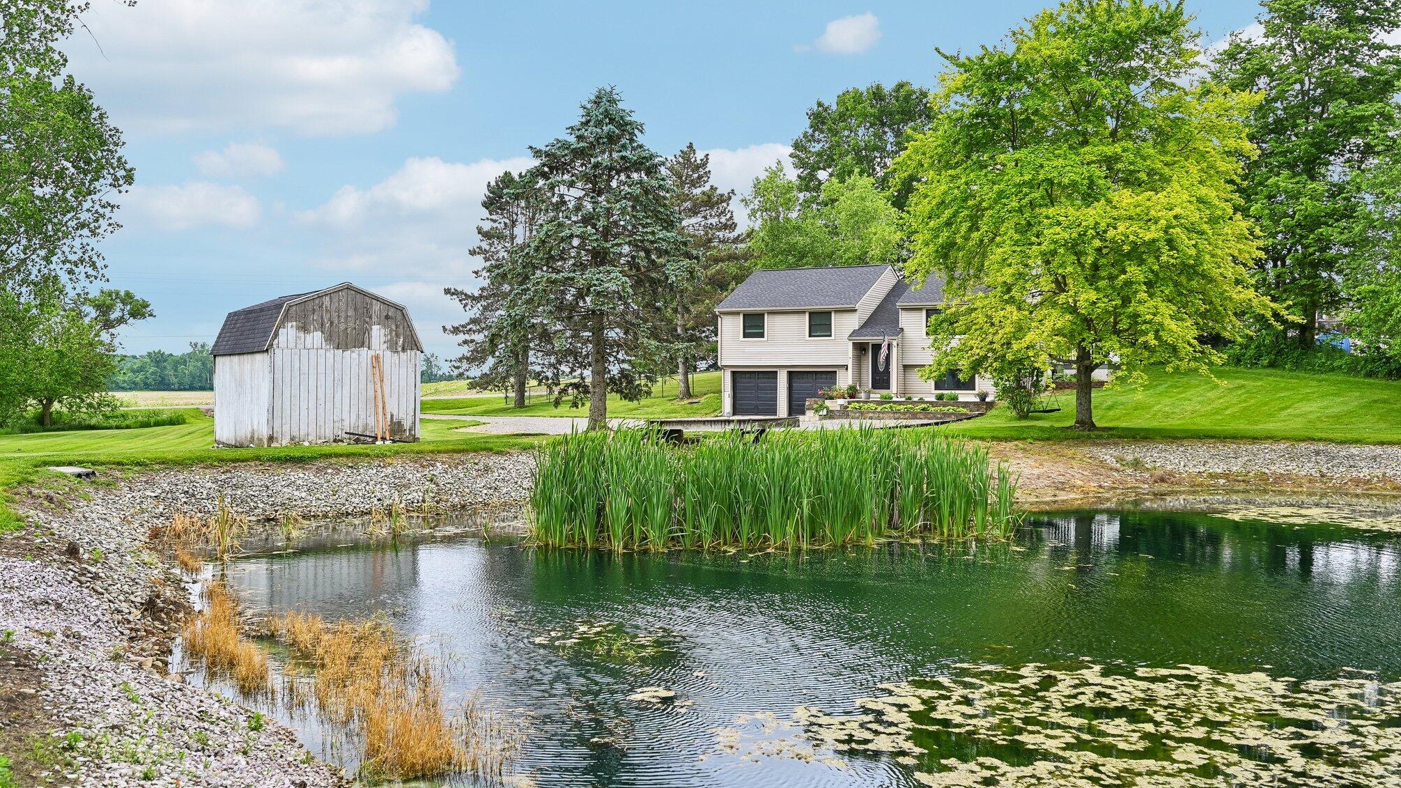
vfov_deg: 36.7
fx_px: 1189
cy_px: 377
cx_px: 703
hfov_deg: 61.0
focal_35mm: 32
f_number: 4
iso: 400
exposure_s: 1/750
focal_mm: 30
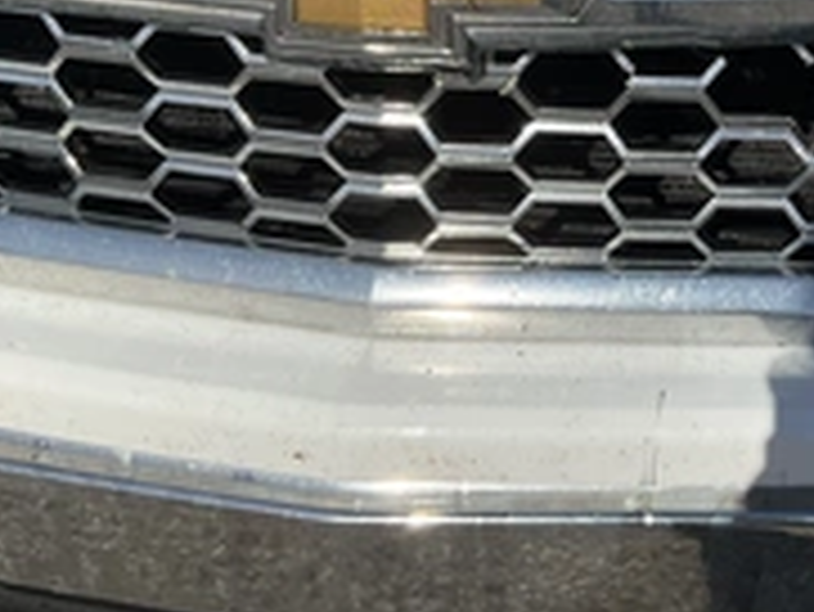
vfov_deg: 22.7
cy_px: 148
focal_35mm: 64
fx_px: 1506
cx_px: 733
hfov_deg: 29.0
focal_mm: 3
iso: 25
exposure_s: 1/4405
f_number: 1.8
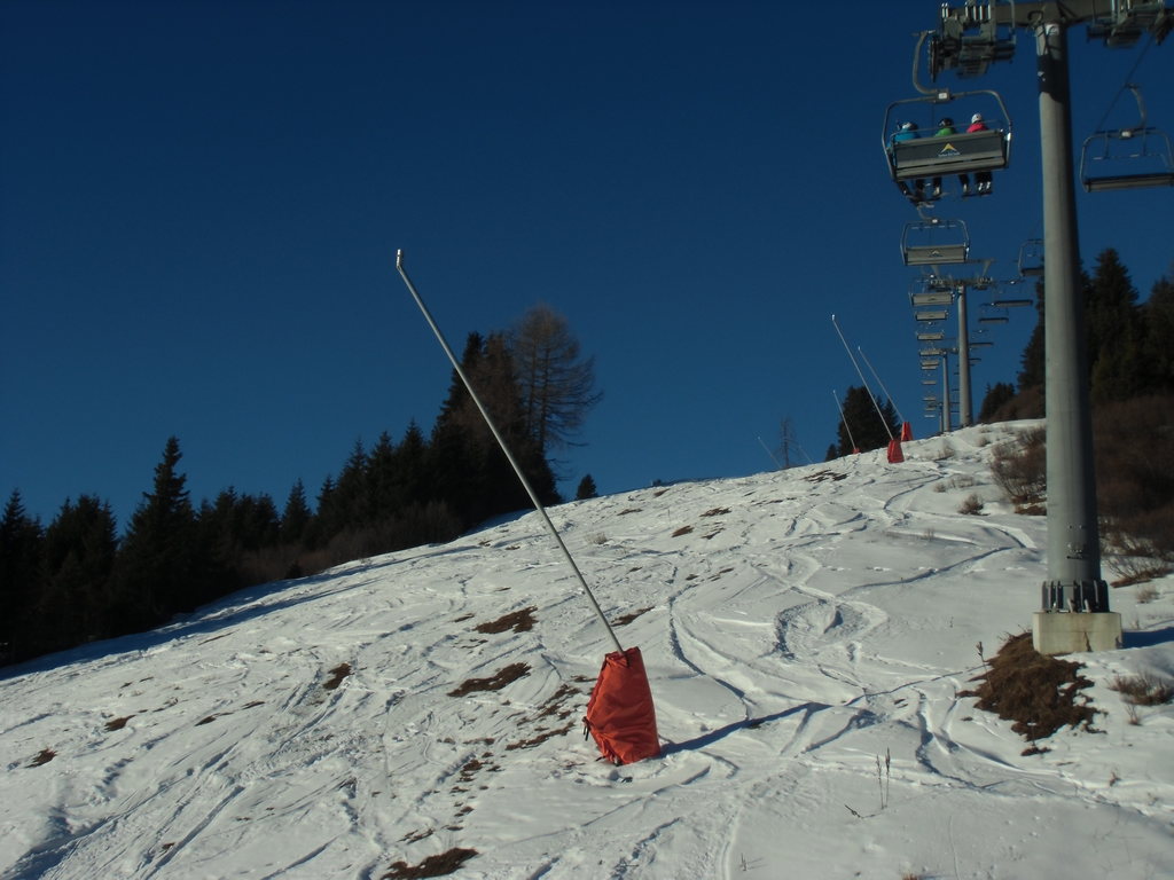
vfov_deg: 30.9
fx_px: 1594
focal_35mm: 47
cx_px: 587
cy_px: 440
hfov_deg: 40.4
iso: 64
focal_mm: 8.29
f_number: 4.2
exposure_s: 1/800
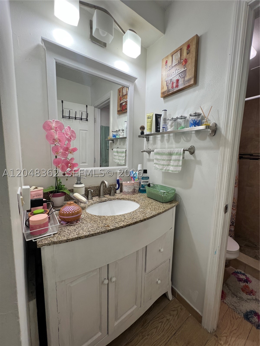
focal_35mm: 13
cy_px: 173
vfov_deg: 106.2
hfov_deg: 89.9
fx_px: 130
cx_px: 130
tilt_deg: -6.6
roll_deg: -1.6
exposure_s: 1/120
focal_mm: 1.57
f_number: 1.8
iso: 64
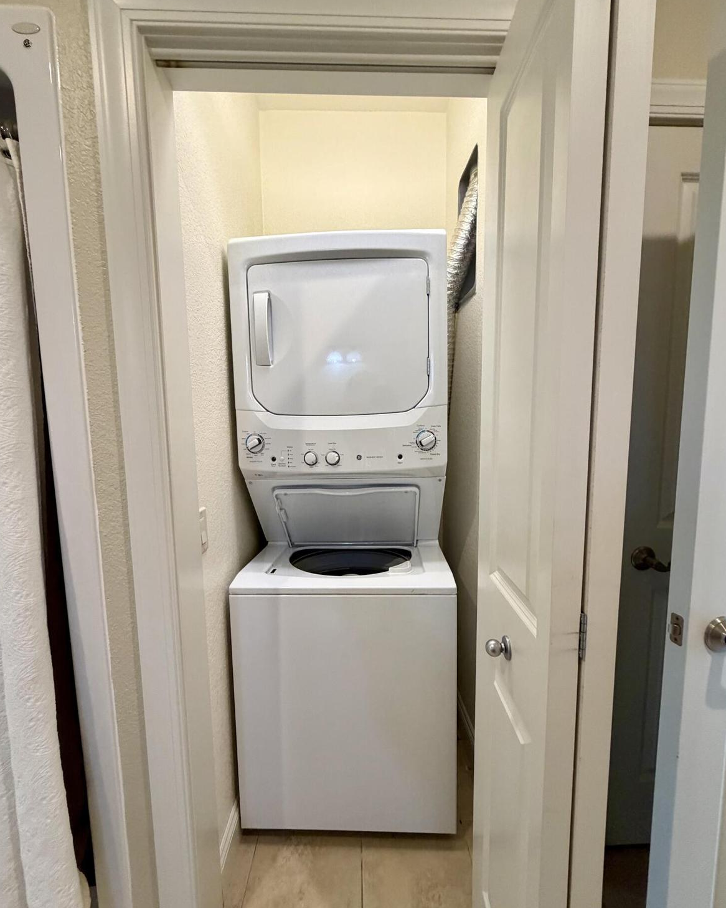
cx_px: 367
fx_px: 403
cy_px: 471
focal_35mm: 15
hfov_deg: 84.0
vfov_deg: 96.8
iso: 320
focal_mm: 2.22
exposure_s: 1/120
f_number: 2.2
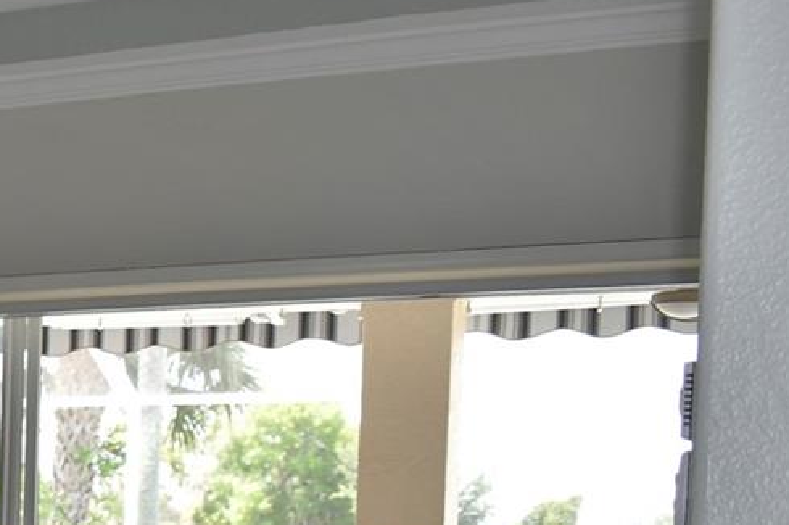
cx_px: -451
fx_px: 2146
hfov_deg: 18.2
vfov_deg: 13.2
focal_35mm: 98
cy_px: 783
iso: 320
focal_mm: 20
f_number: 3.8
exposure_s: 1/125
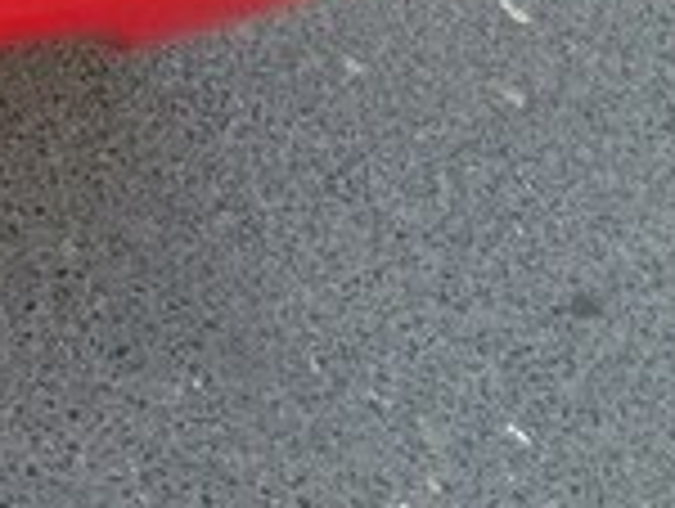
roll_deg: -5.7
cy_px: -465
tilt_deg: -37.4
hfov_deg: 11.8
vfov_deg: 9.6
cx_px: -770
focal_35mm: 145
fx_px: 2832
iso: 50
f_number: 2.4
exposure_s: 1/146
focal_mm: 4.12
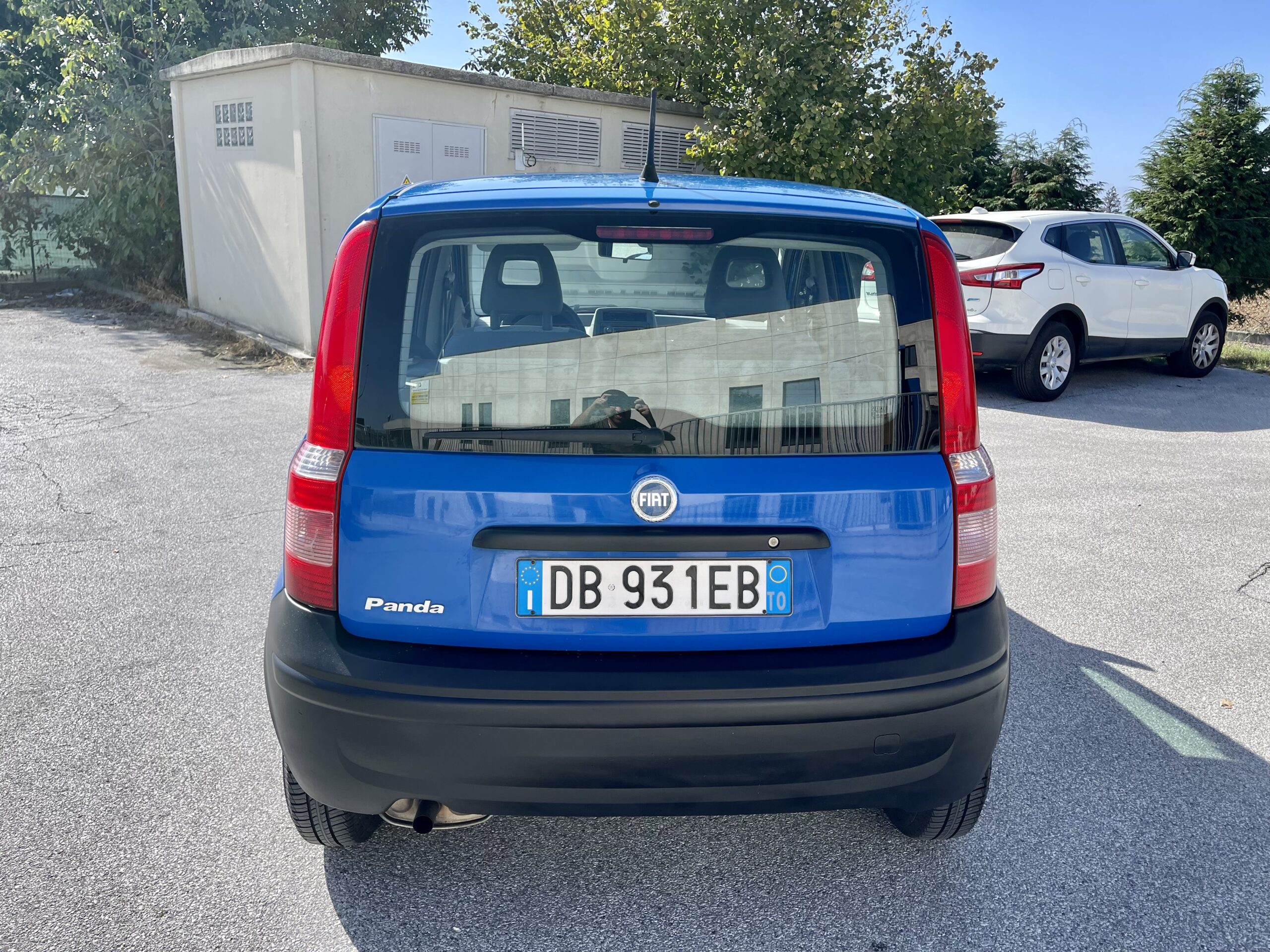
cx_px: 635
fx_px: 954
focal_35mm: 26
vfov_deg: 53.1
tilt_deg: -14.8
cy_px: 476
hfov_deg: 67.3
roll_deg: -1.3
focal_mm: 5.1
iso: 32
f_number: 1.6
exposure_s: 1/1715
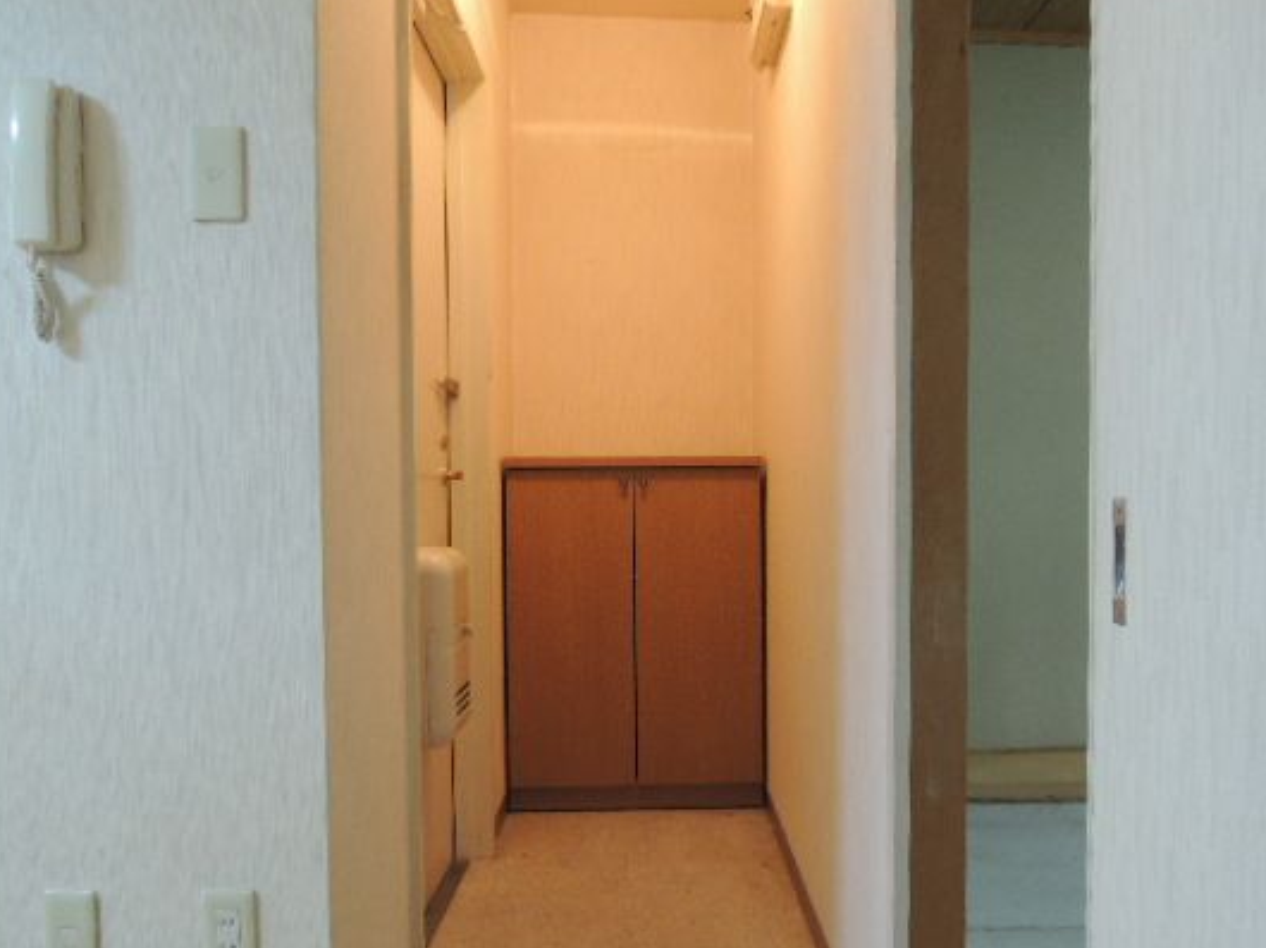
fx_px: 1060
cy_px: 547
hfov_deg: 61.7
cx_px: 657
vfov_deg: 48.0
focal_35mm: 29
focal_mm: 4.3
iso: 400
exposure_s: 1/25
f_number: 2.8
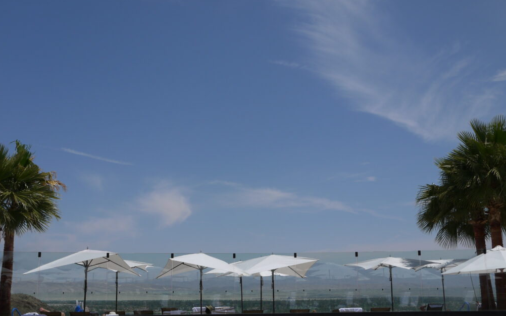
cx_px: 253
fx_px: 538
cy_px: 188
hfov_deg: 50.4
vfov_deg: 32.7
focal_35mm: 39
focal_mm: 18
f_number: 10
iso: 160
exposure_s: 1/640
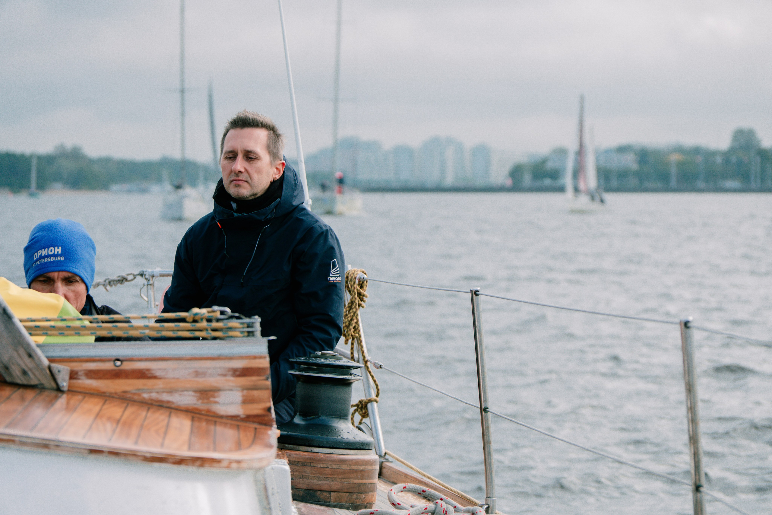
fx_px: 2286
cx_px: 386
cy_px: 258
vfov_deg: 12.8
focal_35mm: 107
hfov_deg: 19.2
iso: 160
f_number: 3.5
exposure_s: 1/800
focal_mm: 70
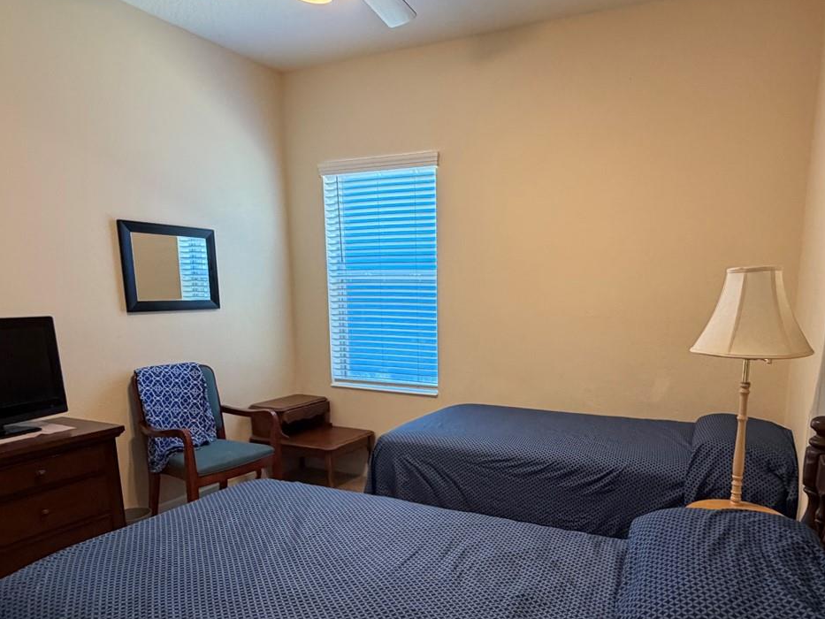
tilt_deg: -11.1
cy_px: 394
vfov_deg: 56.0
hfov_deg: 70.9
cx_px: 494
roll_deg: +0.1
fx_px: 572
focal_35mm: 24
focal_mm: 2.22
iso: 320
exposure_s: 1/60
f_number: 2.2
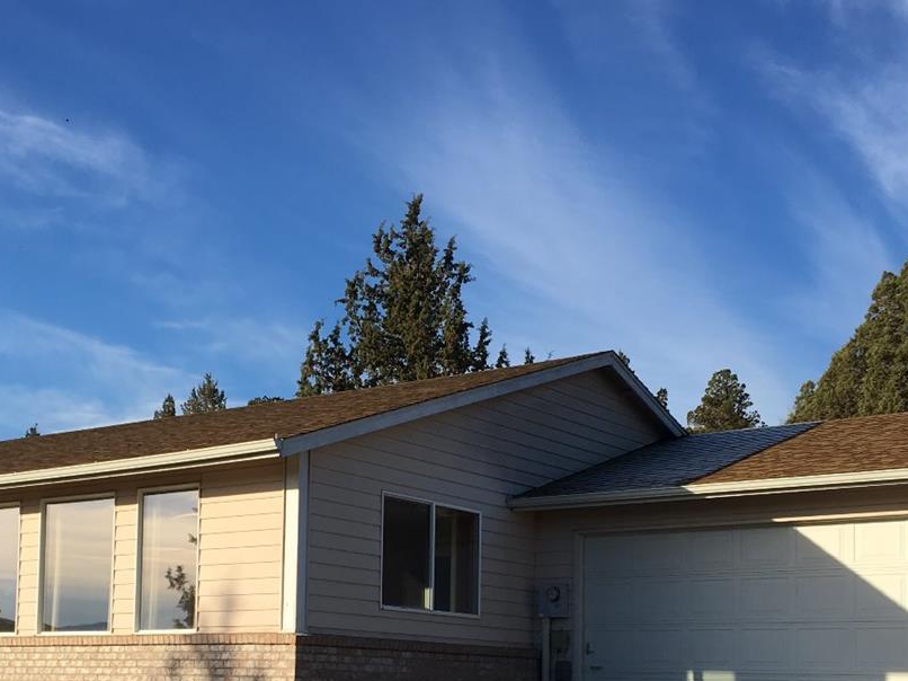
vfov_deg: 26.3
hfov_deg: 35.4
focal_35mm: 54
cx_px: 360
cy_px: 580
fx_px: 1416
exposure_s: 1/1261
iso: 25
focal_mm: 4.15
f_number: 2.2
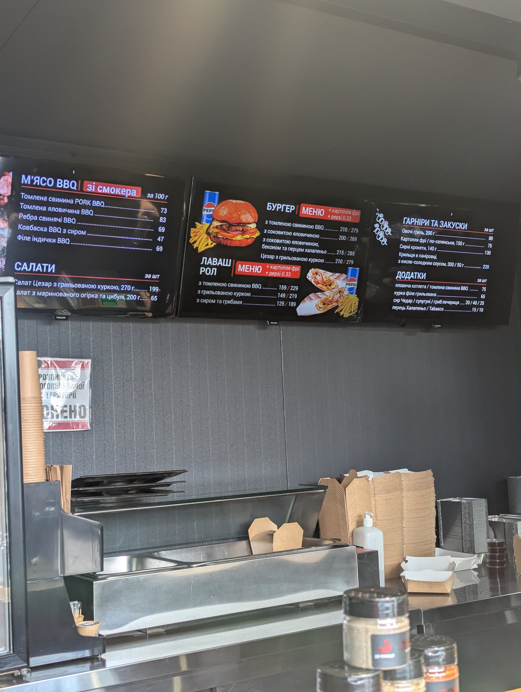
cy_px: 346
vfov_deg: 39.6
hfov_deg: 30.3
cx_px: 260
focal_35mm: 48
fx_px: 961
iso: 128
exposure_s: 1/50
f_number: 1.85
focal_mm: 6.81
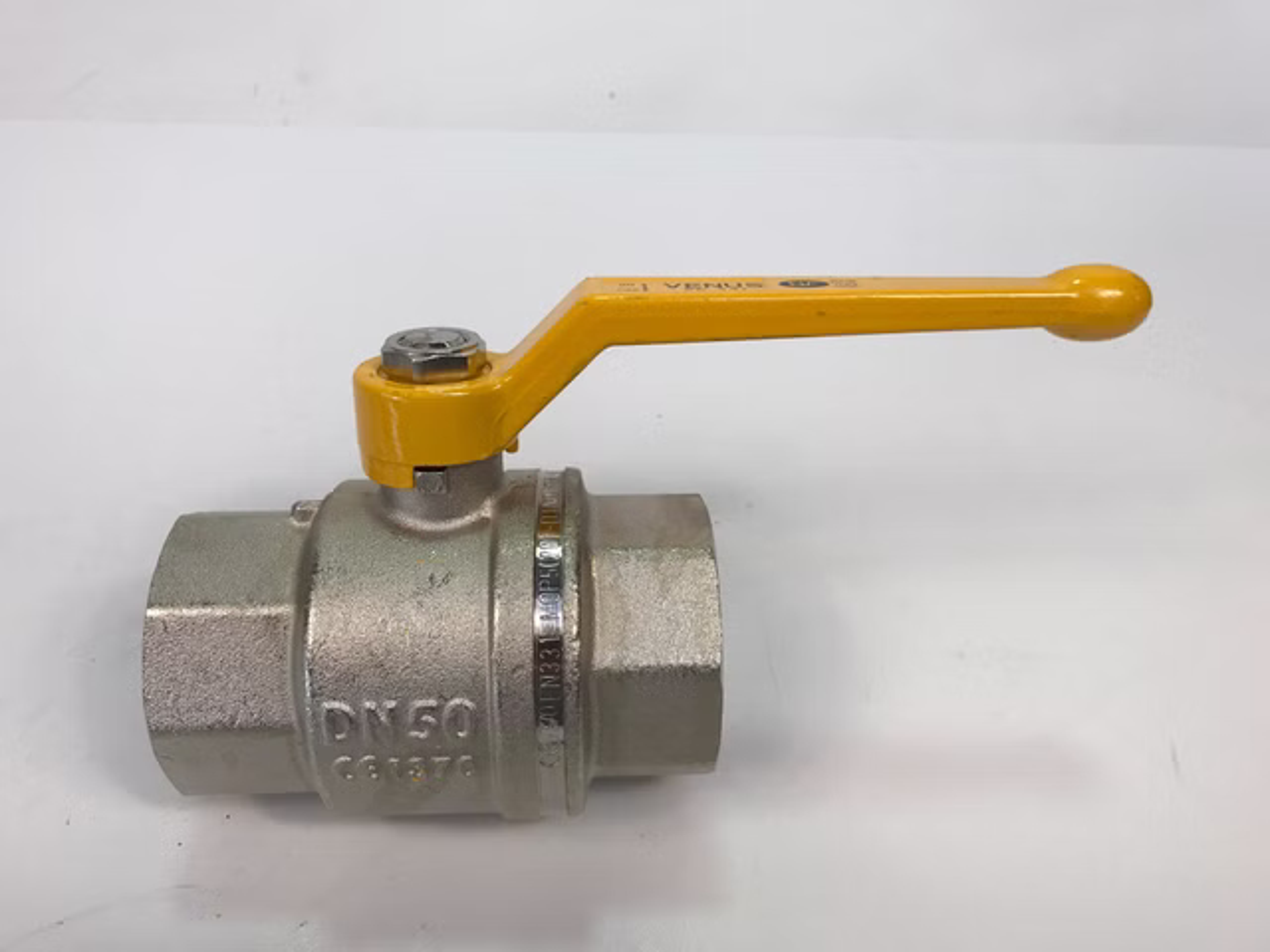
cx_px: 635
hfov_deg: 63.4
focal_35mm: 28
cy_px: 476
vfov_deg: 49.7
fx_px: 1027
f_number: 1.8
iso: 20
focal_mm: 3.99
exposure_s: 1/111
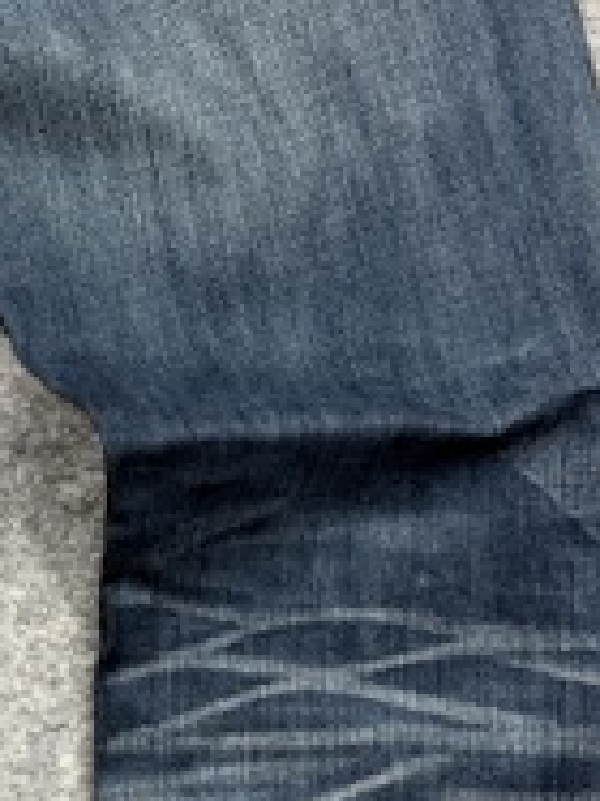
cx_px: -111
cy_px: 480
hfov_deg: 17.2
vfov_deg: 23.8
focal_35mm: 82
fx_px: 1897
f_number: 1.78
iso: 50
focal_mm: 6.76
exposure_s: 1/100
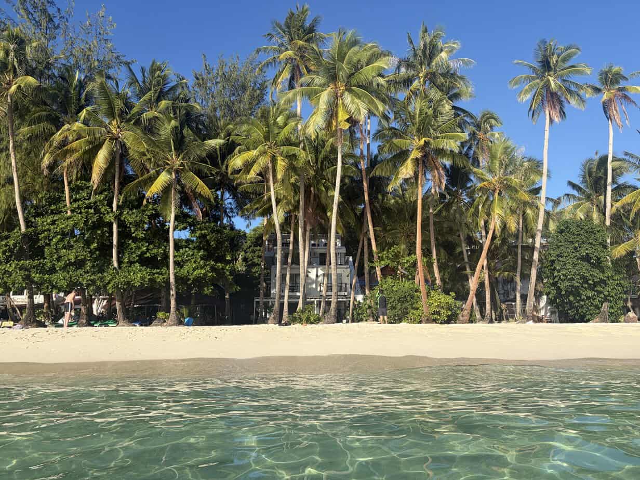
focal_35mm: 26
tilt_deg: +17.8
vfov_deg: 53.1
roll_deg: -0.8
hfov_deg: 67.3
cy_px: 240
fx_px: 481
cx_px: 320
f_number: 1.6
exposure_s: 1/2747
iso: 50
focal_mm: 5.96
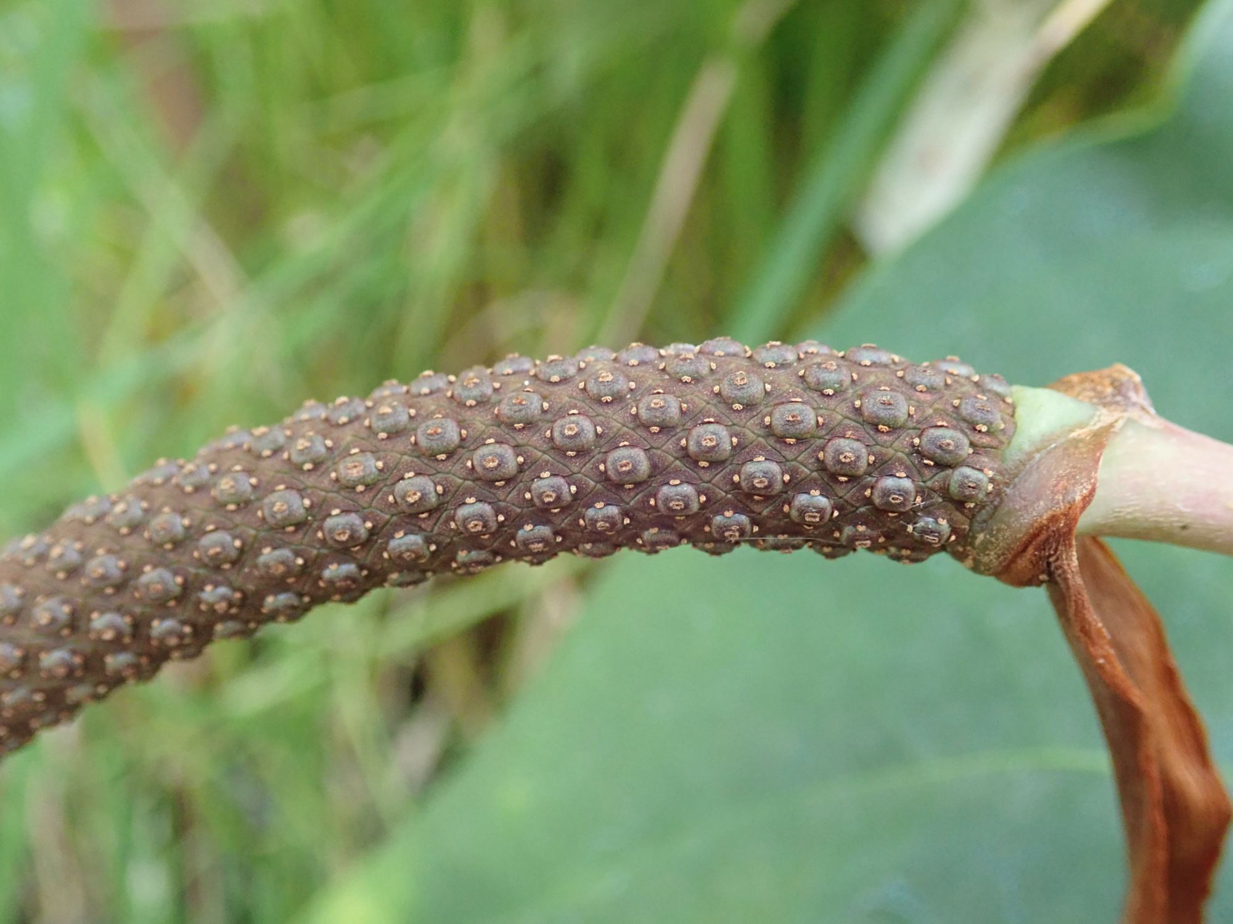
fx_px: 1425
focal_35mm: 40
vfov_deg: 36.0
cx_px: 616
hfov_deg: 46.8
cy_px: 462
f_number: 2.8
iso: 800
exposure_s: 1/100
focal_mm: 7.34
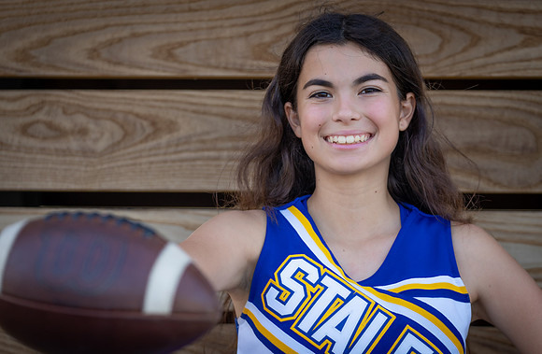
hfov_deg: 13.7
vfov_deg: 9.0
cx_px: 306
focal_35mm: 150
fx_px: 2248
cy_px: 178
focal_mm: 120
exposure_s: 1/320
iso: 125
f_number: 2.8
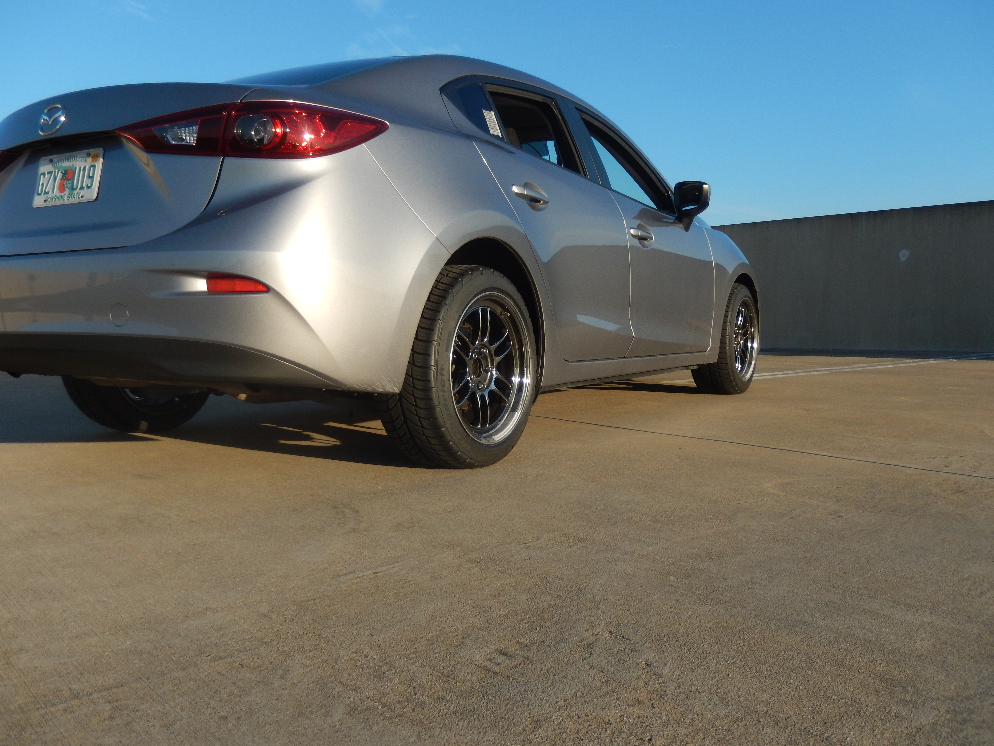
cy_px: 373
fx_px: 919
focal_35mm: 32
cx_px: 497
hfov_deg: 56.8
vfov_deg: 44.2
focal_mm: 5.7
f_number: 3.8
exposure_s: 1/1000
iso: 125
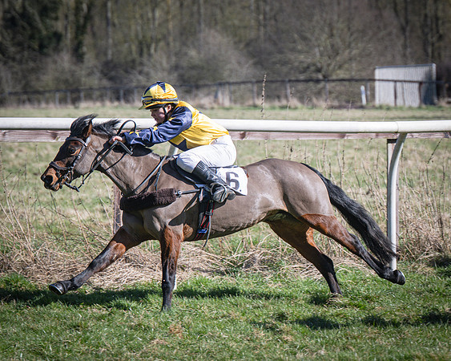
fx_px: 3753
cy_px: 155
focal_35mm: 281
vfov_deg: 5.5
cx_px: 267
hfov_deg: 6.9
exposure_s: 1/1000
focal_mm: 140
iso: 125
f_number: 4
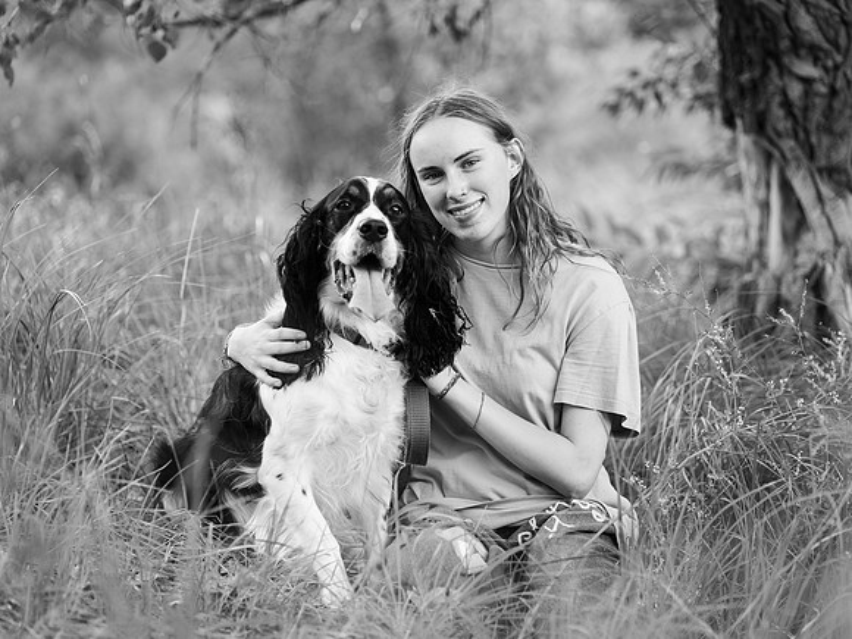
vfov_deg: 16.1
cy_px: 320
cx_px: 426
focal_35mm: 92
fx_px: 2264
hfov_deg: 21.3
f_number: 2.5
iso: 400
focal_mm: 85
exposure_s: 1/320
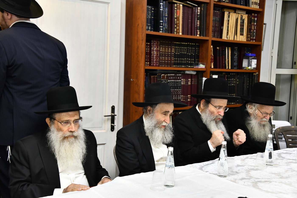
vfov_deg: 28.1
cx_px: 148
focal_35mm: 48
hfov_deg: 41.1
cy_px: 99
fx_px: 396
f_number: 5.6
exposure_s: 1/100
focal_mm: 48
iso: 1000
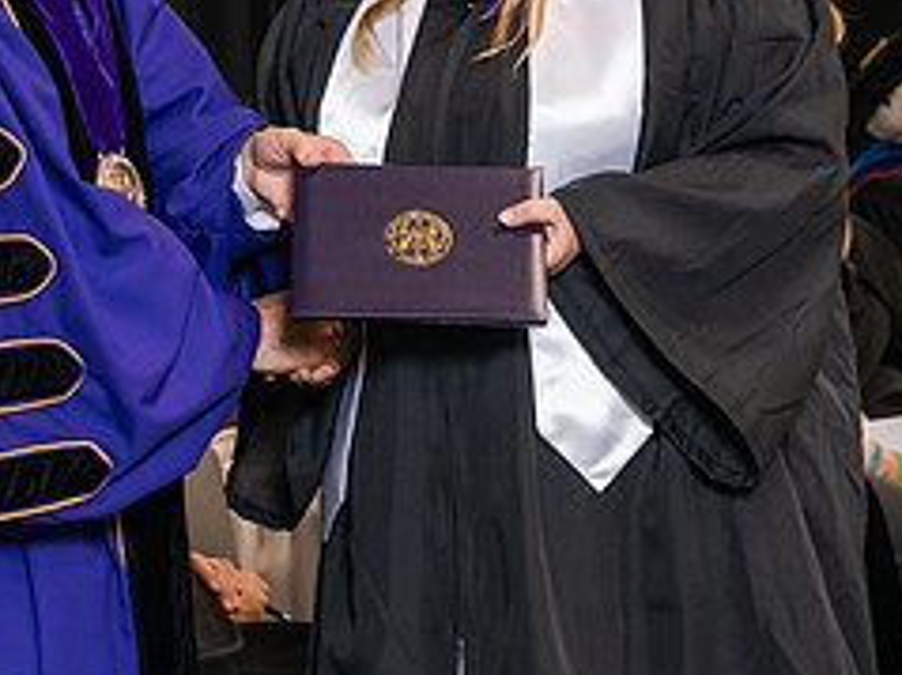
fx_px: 4011
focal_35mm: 154
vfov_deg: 9.6
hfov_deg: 12.8
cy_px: 36
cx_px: 151
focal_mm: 66
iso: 1600
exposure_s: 1/125
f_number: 5
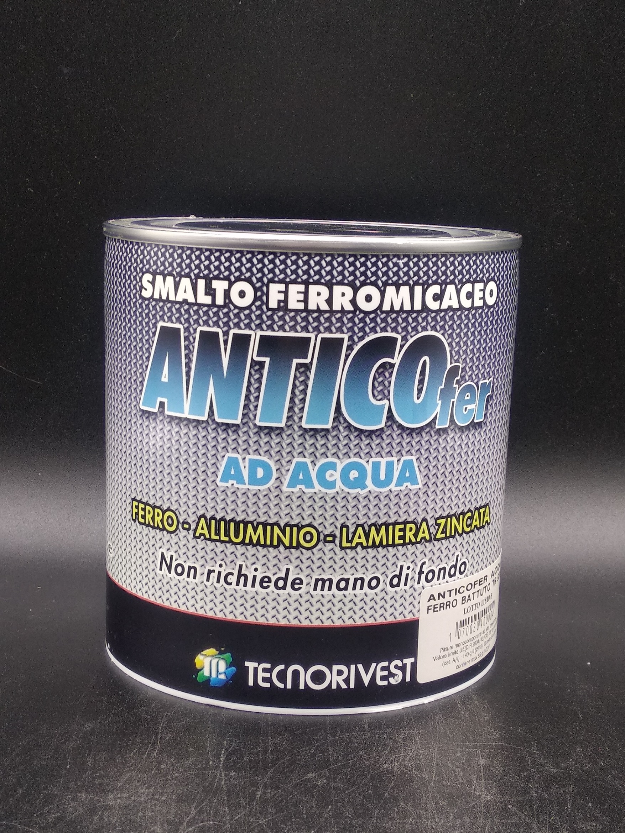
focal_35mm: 26
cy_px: 416
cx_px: 312
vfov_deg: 67.3
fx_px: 626
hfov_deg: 53.1
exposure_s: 1/50
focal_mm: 3.81
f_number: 2.2
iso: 100
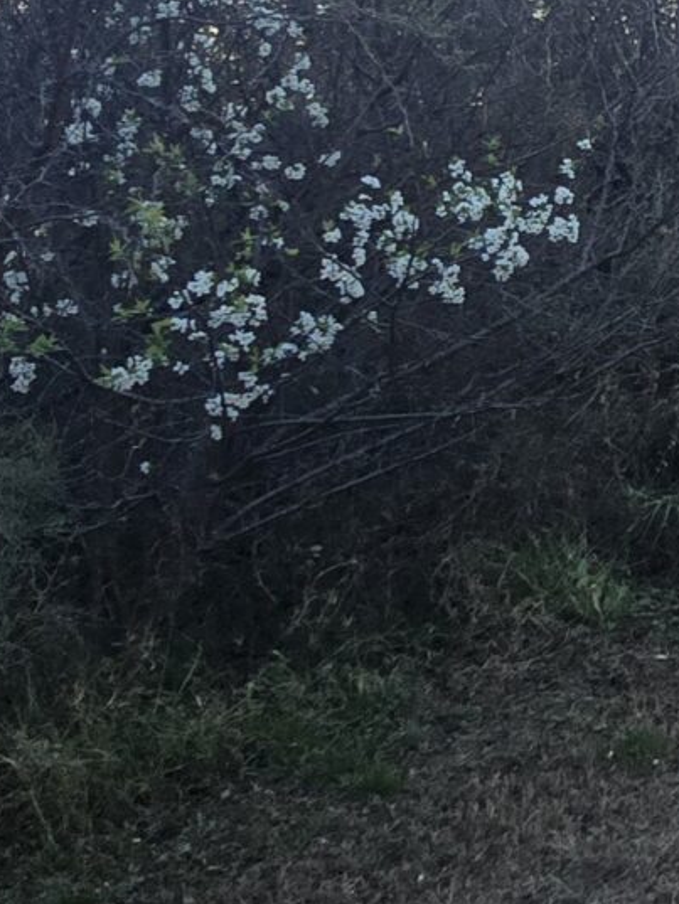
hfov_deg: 20.0
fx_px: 1621
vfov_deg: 30.8
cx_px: 1055
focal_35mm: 62
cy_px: 264
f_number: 2.2
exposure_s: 1/373
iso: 50
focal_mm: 2.2
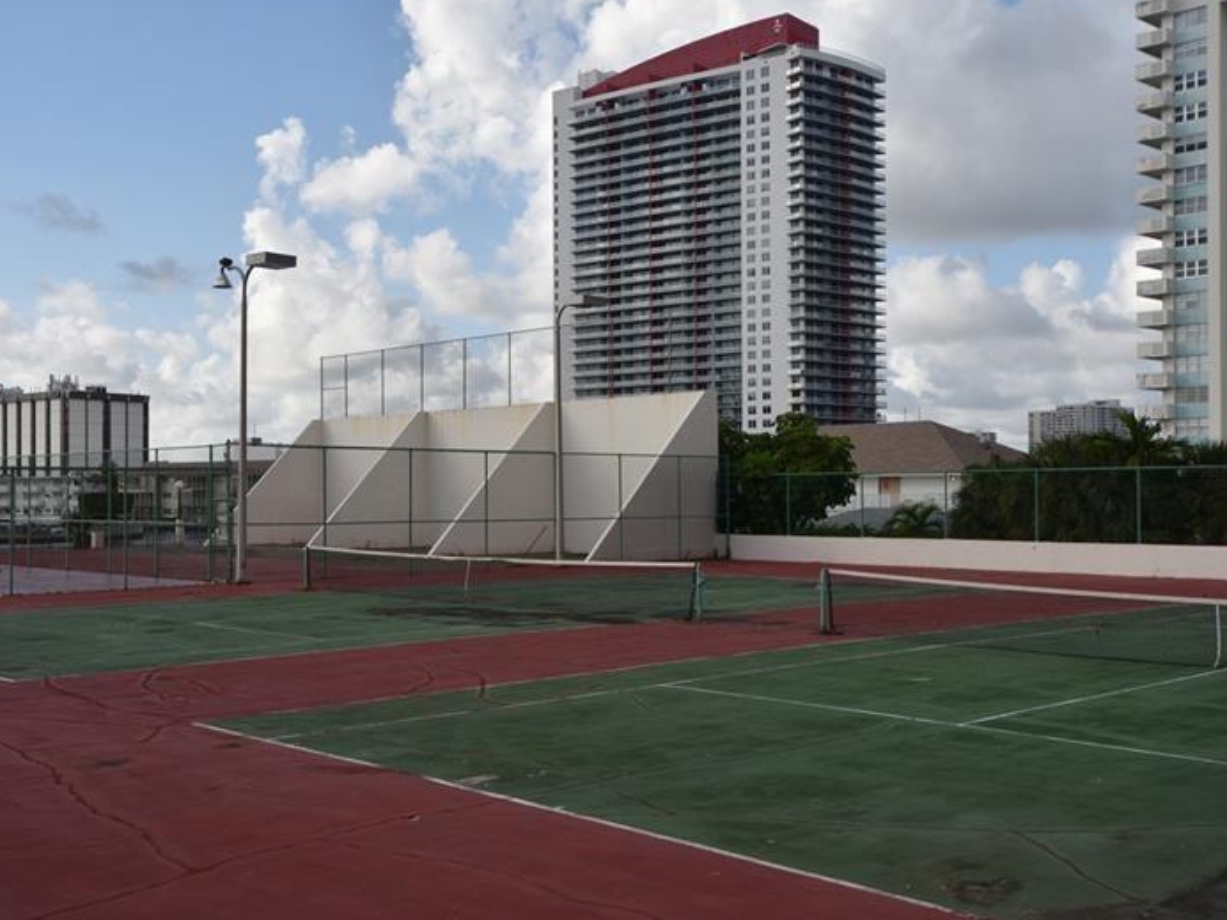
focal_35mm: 40
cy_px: 456
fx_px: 1418
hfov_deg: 46.7
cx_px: 550
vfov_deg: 36.0
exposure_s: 1/250
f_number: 8
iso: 100
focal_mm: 24
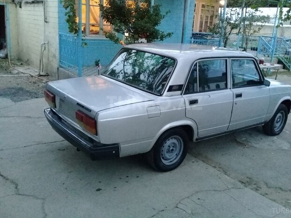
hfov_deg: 55.3
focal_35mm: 33
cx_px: 154
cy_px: 103
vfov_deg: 42.9
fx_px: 277
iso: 500
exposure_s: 1/17
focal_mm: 3.3
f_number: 2.2
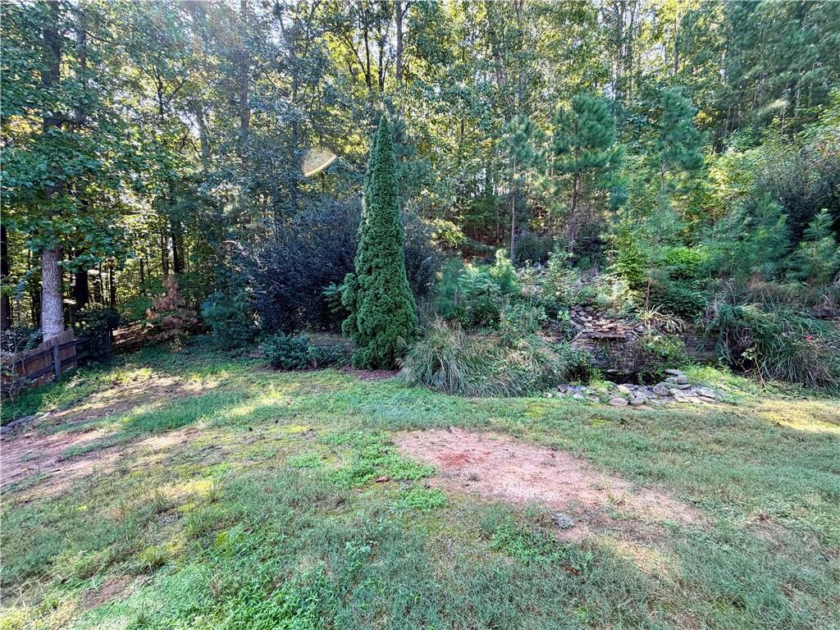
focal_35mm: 14
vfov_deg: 85.7
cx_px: 420
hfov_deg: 102.1
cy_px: 315
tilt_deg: -2.6
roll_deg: +0.1
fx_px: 340
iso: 100
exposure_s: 1/121
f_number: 2.2
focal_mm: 2.22
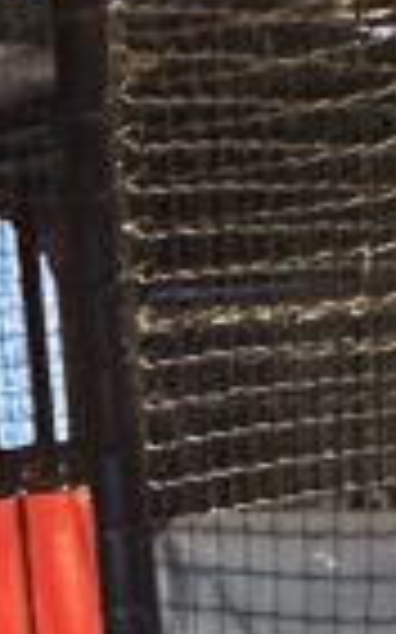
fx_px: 1867
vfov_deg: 16.6
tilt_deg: -21.1
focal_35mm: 108
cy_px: 1088
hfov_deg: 12.1
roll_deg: +4.4
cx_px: 135
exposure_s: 1/33
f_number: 2.2
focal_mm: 2.22
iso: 1000
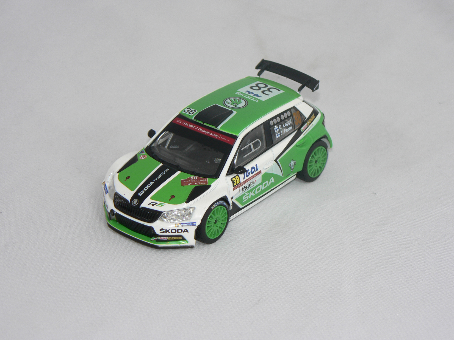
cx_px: 227
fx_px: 1980
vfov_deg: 9.8
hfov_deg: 13.1
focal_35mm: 151
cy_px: 170
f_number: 3.2
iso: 80
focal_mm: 25.1
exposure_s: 1/60
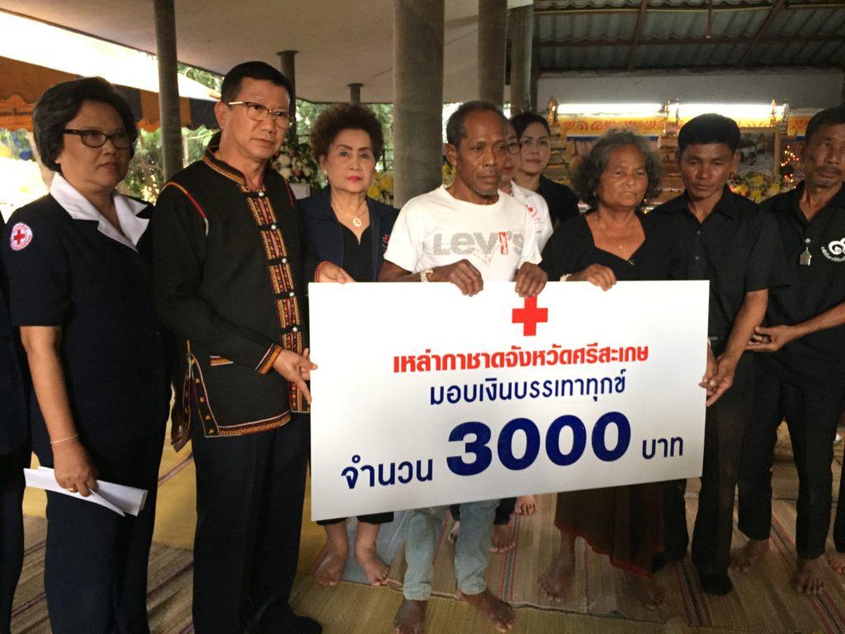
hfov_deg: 61.7
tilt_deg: -11.4
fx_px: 708
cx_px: 422
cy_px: 317
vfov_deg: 48.2
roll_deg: +0.0
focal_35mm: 29
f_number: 2.2
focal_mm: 4.15
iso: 200
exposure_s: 1/33
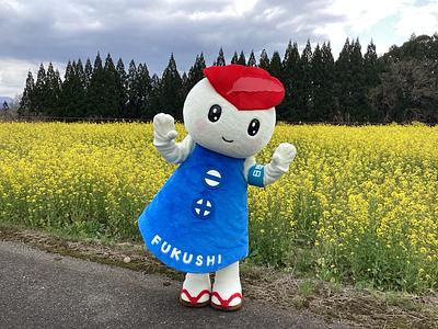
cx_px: 219
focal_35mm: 31
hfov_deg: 58.4
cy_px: 164
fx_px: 392
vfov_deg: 45.4
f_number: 2.4
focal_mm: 3.3
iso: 25
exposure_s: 1/673
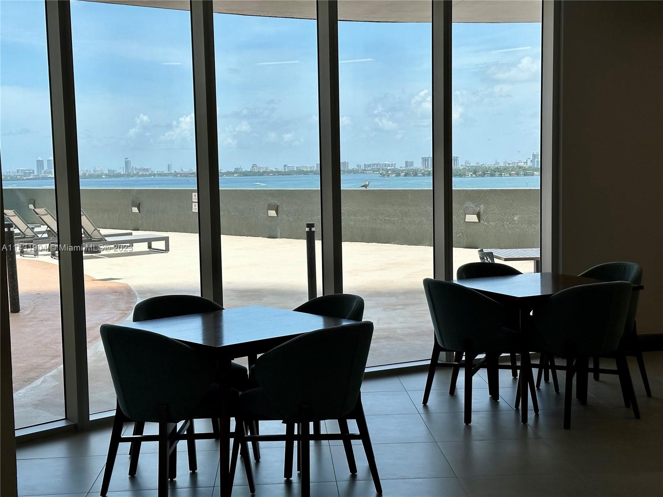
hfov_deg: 39.7
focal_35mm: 48
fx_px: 919
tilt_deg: -5.7
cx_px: 332
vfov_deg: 30.3
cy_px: 248
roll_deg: +1.1
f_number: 1.78
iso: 64
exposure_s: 1/1590
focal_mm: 6.86
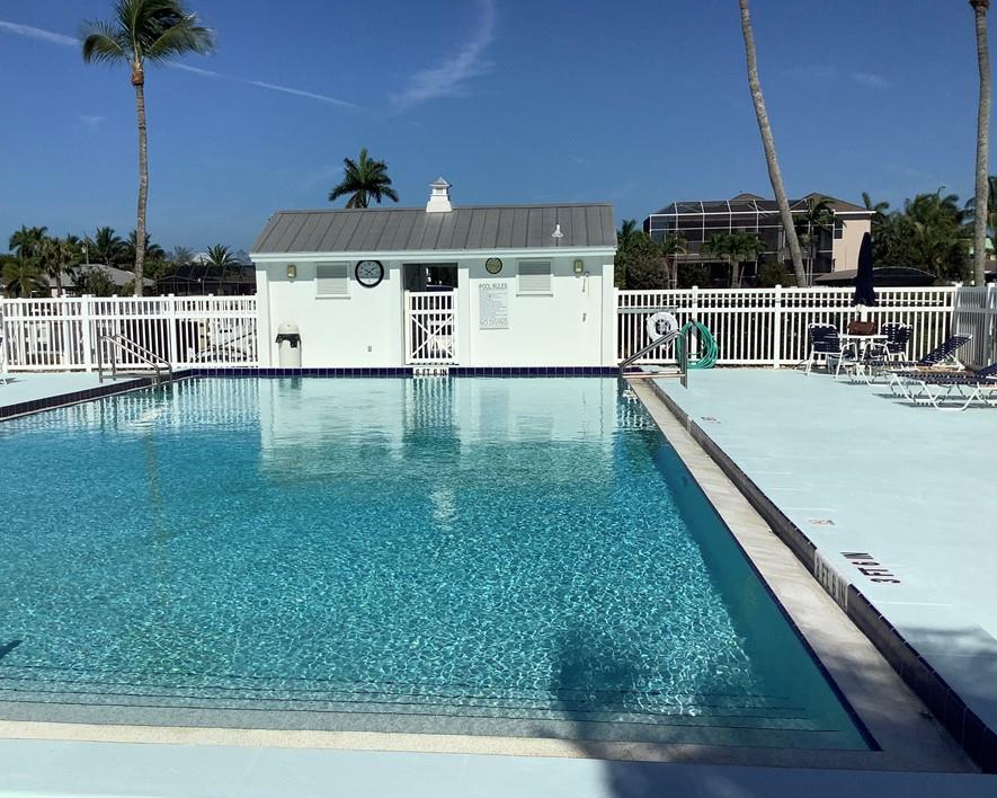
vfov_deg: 42.2
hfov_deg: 51.4
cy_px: 406
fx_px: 1033
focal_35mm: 35
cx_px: 442
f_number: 2.4
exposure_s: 1/4525
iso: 25
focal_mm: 3.3
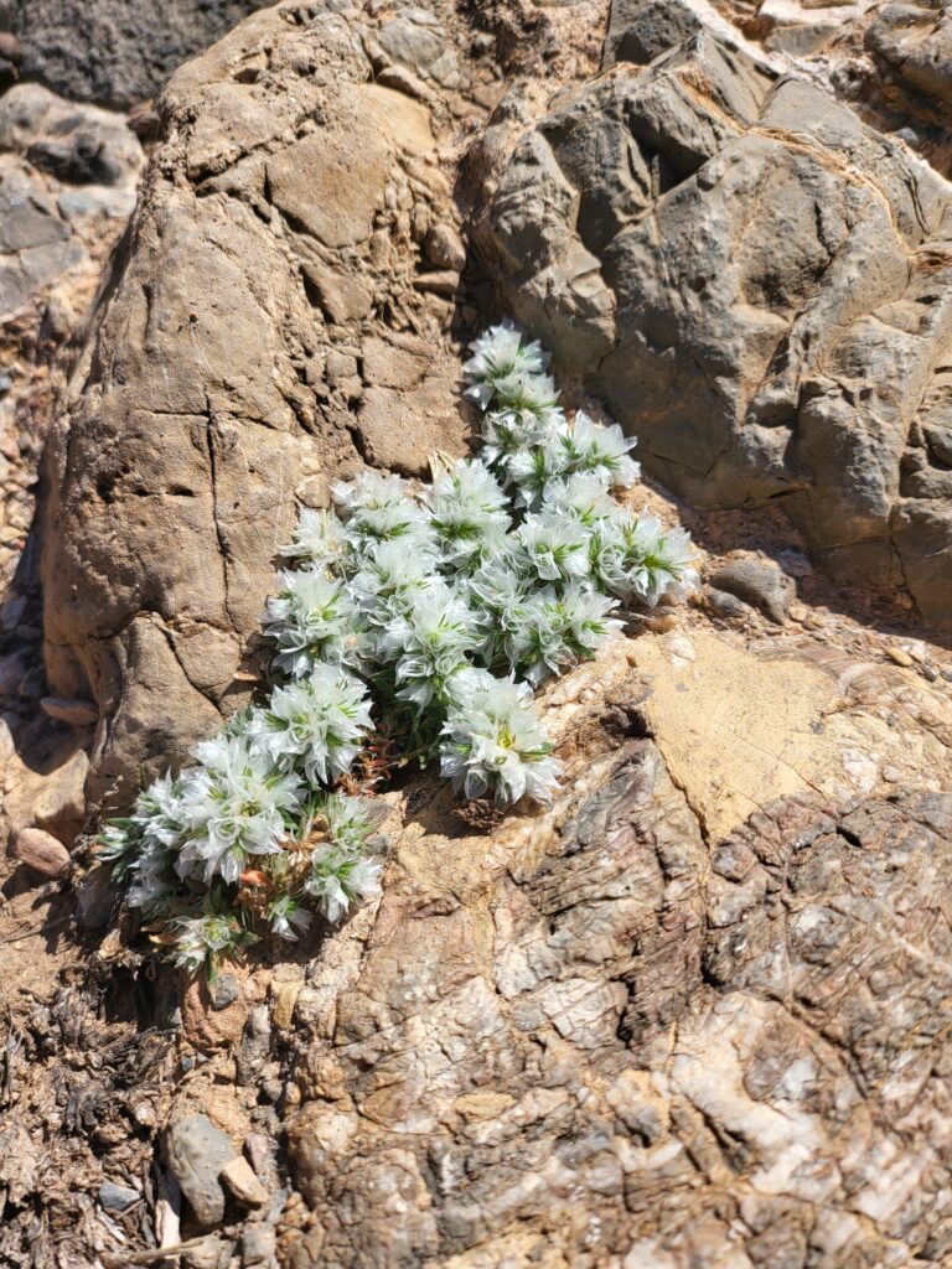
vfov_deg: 71.6
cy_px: 634
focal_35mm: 24
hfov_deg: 56.8
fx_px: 880
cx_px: 476
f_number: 1.8
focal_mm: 5
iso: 40
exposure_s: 1/2730
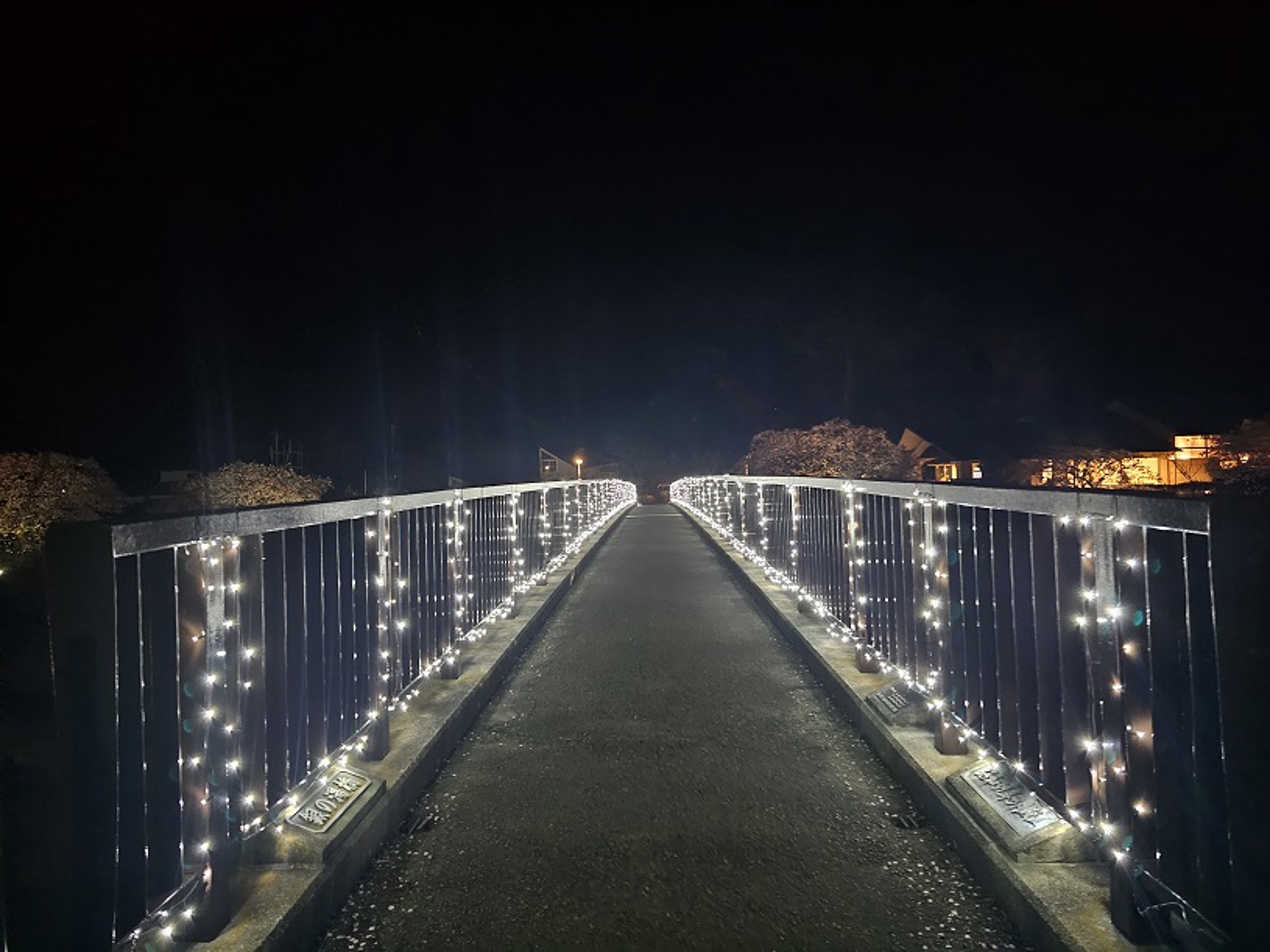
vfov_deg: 58.9
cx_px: 635
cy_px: 476
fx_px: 844
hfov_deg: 73.9
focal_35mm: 23
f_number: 1.7
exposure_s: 1/25
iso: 1250
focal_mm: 6.3
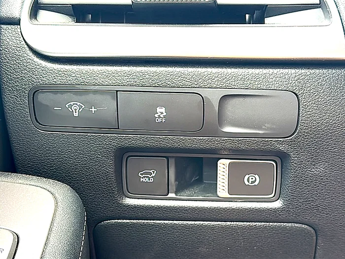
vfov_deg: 30.3
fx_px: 478
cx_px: 172
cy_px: 130
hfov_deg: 39.7
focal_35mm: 48
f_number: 1.78
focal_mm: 6.86
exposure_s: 1/85
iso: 125
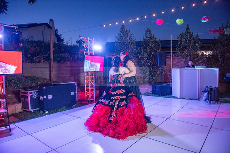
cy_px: 76
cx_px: 115
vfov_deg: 53.2
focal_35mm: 24
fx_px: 153
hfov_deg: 73.7
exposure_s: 1/200
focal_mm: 24
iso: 1600
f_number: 2.8
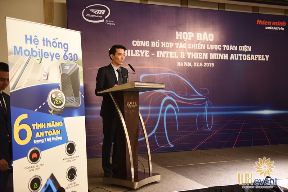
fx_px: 336
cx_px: 144
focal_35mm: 42
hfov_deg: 46.4
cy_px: 96
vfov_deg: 31.9
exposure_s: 1/50
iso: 2000
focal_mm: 42
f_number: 2.8
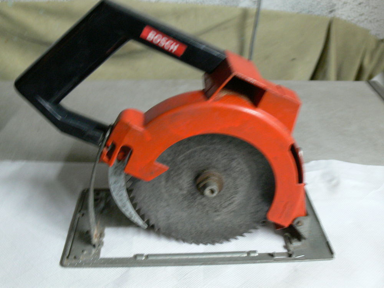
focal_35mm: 41
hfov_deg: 45.8
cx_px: 192
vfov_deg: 35.1
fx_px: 455
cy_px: 144
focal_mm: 8.5
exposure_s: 1/6
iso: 200
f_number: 2.8
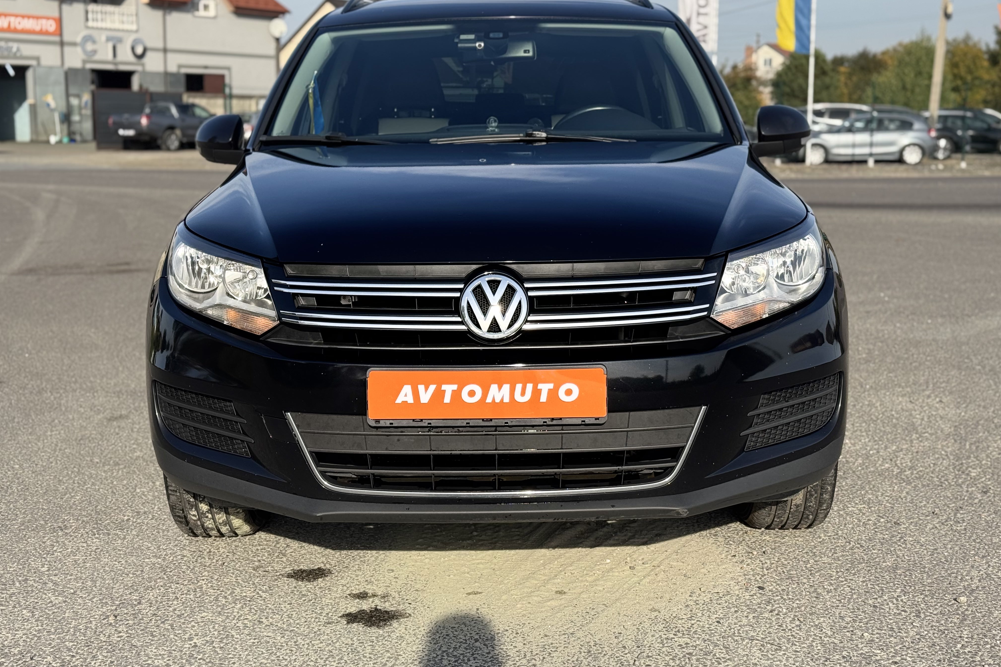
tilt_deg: -7.9
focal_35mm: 50
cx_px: 501
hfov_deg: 39.6
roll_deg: -1.0
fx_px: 1390
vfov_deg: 27.0
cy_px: 294
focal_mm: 6.76
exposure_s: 1/3096
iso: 64
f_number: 1.78
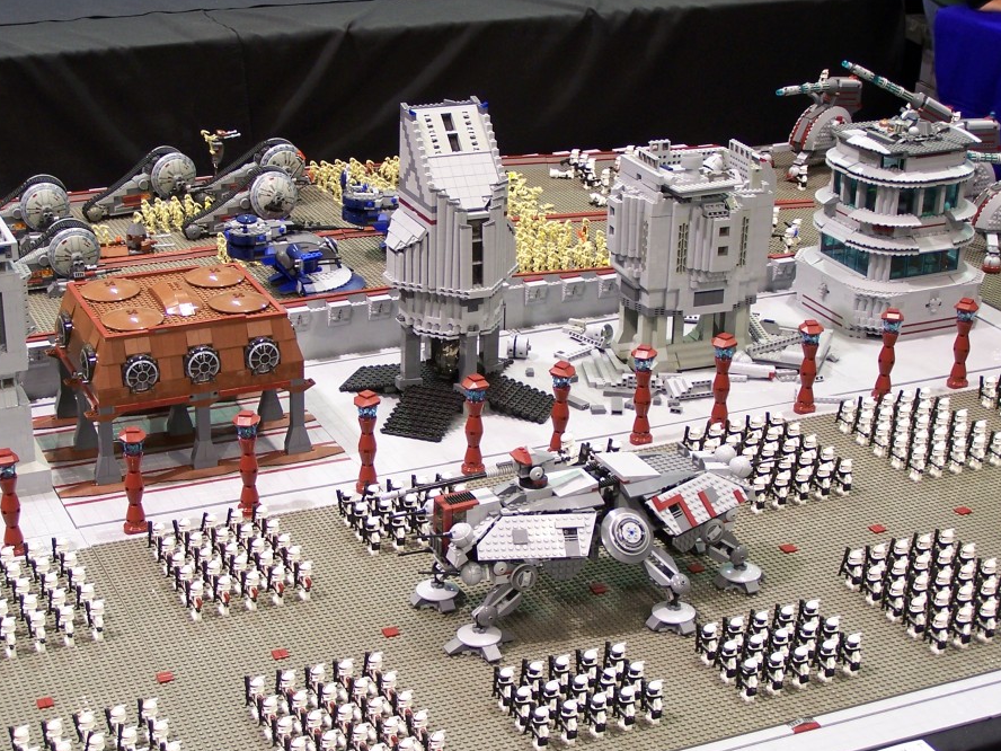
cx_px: 452
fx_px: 1966
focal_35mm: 68
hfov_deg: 28.5
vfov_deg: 21.6
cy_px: 394
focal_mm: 9.8
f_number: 3.1
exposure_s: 1/3
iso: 80
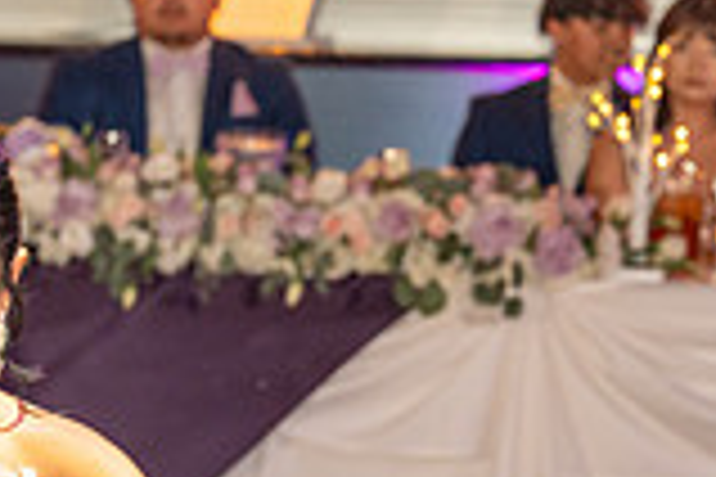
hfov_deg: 8.0
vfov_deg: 5.3
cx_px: -185
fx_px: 5071
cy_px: 767
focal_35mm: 255
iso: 1000
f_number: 4
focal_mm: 70
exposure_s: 1/125
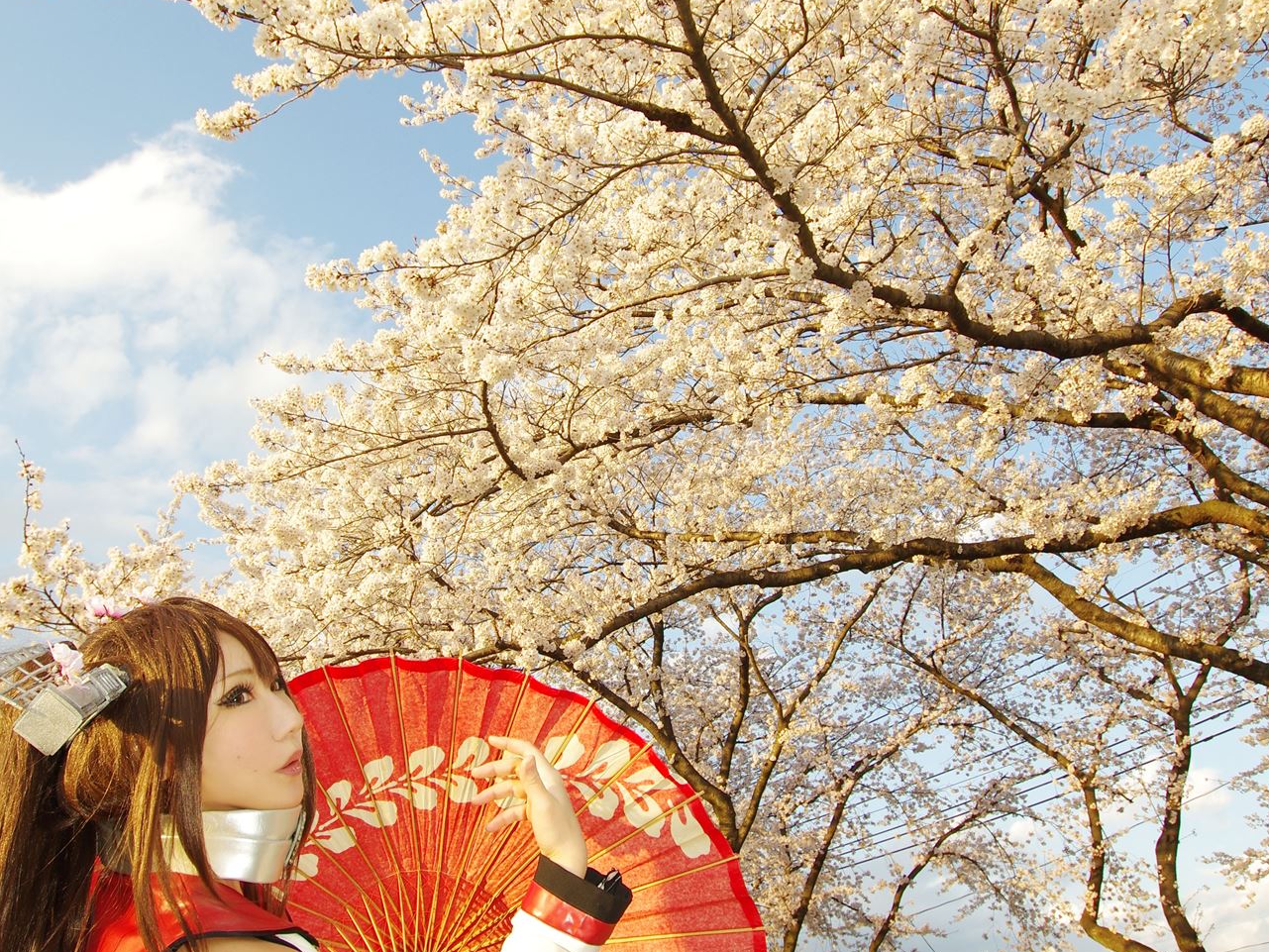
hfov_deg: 65.1
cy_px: 419
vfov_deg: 51.2
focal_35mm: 27
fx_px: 990
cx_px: 568
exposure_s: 1/125
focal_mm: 10
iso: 100
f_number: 5
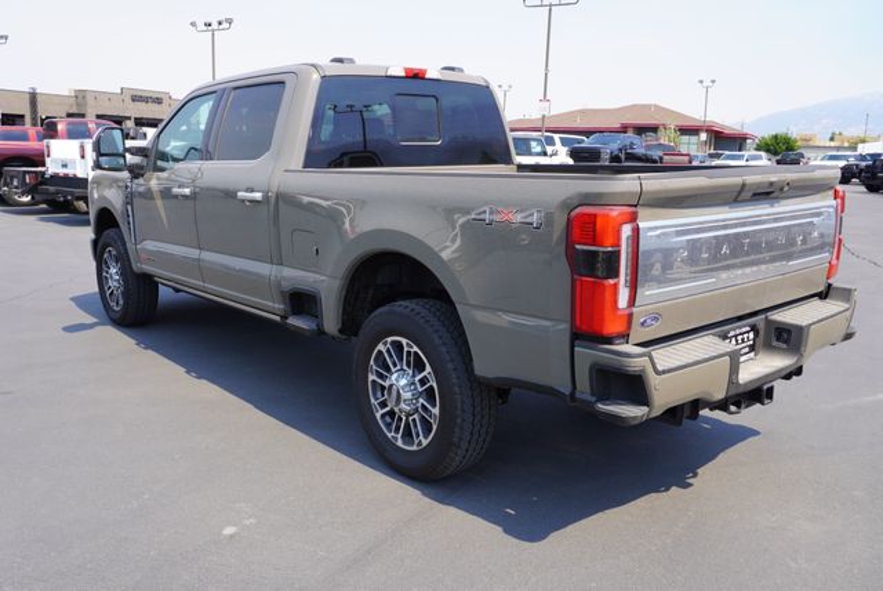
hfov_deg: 59.4
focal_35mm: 32
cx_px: 442
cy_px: 296
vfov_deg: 41.8
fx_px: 773
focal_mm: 21
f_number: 8
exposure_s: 1/125
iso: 100
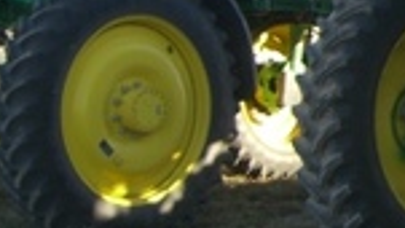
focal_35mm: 149
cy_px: -67
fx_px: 1600
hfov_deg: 13.2
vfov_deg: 8.0
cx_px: 687
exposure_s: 1/200
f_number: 2.8
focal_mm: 7.9
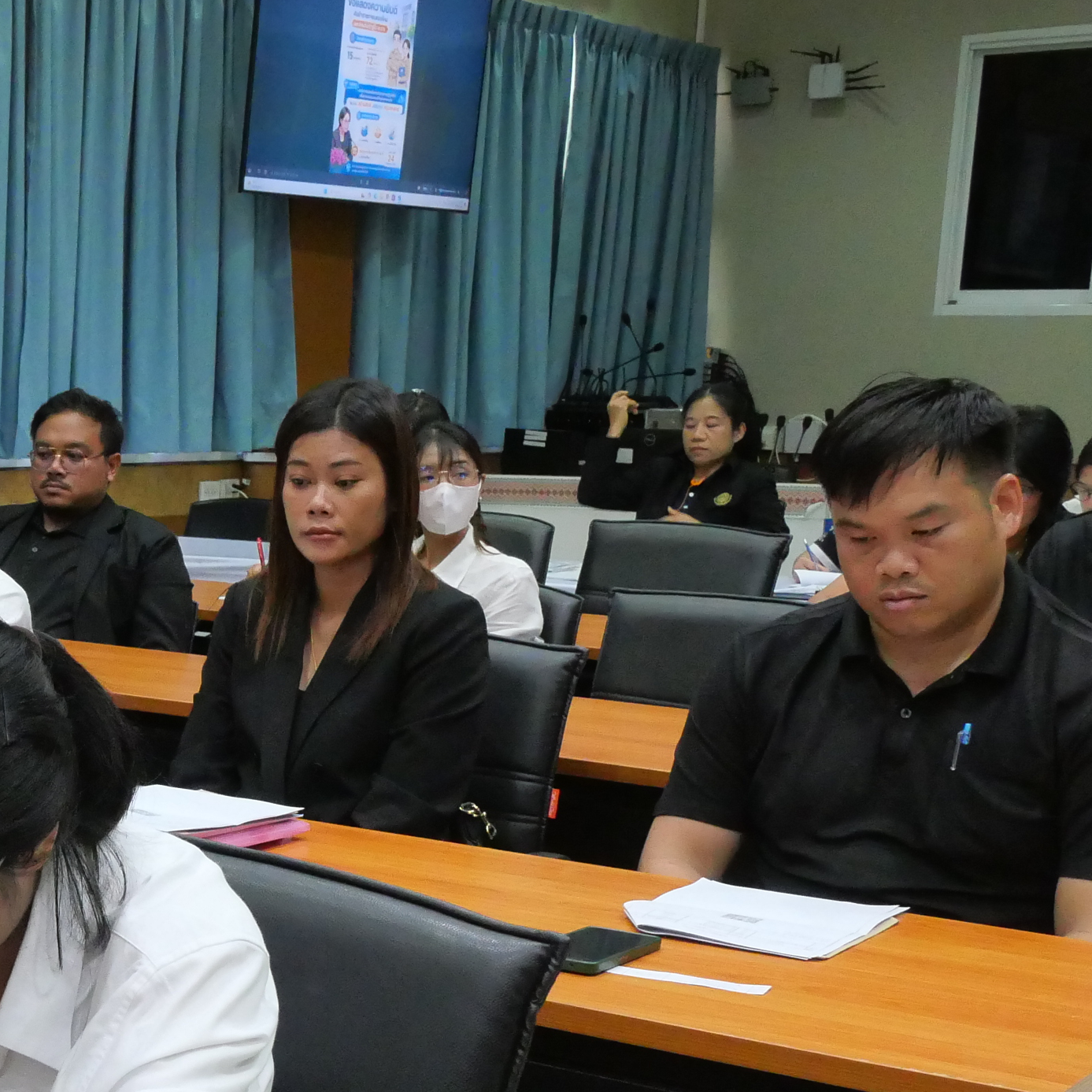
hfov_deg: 24.4
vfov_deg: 25.6
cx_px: -105
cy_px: 885
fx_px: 2356
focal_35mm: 66
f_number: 5.6
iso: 3200
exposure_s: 1/80
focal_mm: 14
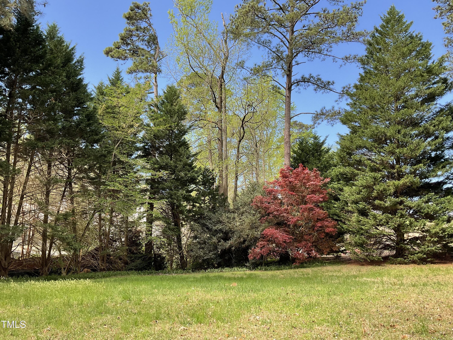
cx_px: 226
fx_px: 380
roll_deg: -2.8
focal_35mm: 29
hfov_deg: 61.7
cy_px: 170
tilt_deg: +9.2
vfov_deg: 48.2
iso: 16
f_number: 1.8
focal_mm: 3
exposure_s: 1/346
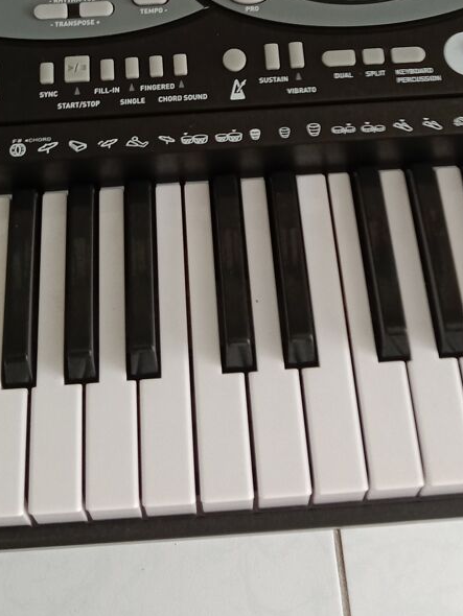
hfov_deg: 24.0
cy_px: -12
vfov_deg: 29.4
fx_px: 1087
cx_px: 209
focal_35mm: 61
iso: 177
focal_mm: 3.65
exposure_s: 1/33.3
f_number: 2.2
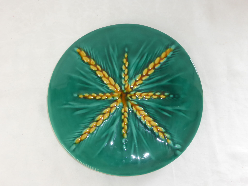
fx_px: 279
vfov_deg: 36.8
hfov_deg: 47.9
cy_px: 93
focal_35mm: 39
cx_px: 124
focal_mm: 6.9
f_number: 3.9
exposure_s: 1/60
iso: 320
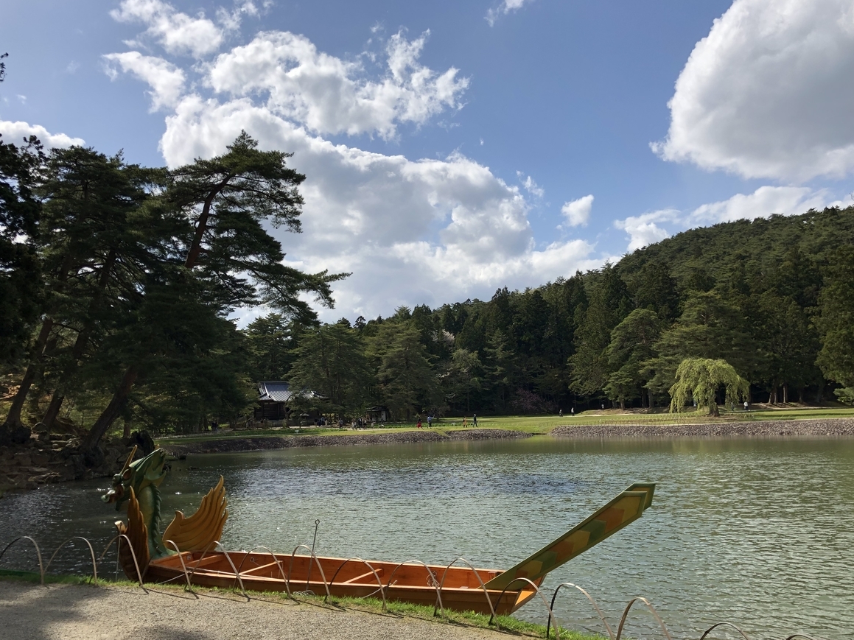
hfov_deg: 61.7
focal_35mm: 29
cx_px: 438
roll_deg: +2.4
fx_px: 715
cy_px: 323
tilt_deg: +8.4
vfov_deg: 48.2
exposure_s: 1/3040
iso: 20
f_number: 1.8
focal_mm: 3.99
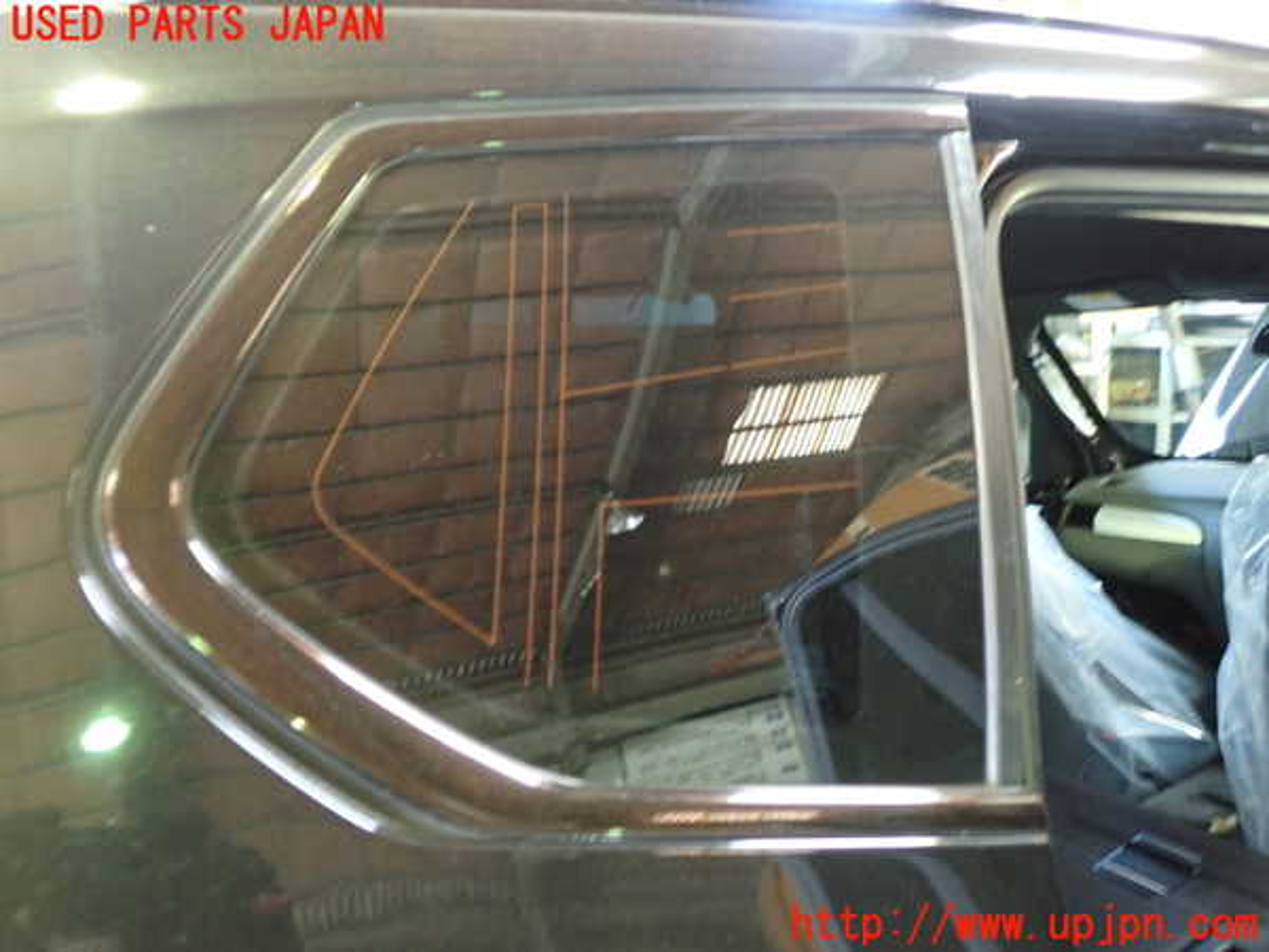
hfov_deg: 60.0
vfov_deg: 46.8
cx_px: 634
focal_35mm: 30
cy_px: 476
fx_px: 1100
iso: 800
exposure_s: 1/10
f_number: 2.3
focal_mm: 5.4
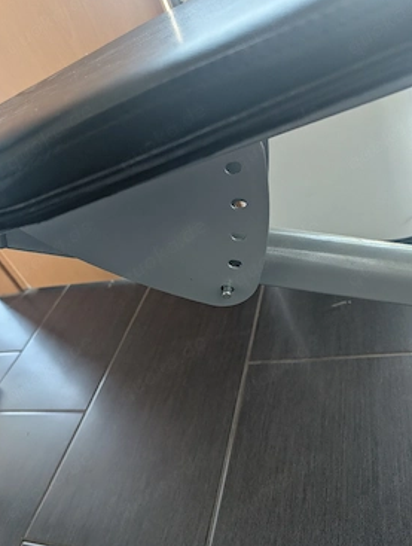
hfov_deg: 53.2
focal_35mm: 26
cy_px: 268
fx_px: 411
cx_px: 195
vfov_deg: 67.2
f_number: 1.68
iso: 448
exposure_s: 1/250
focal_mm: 6.9
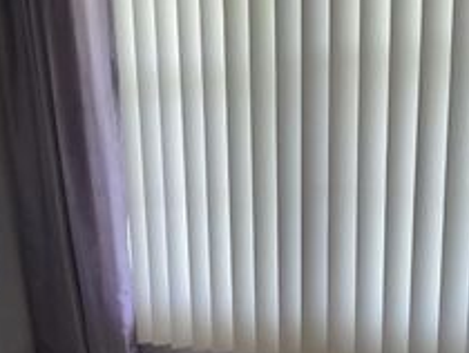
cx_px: 161
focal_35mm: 70
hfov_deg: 27.6
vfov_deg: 19.6
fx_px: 949
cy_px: 447
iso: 100
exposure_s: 1/120
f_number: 1.8
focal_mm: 5.4
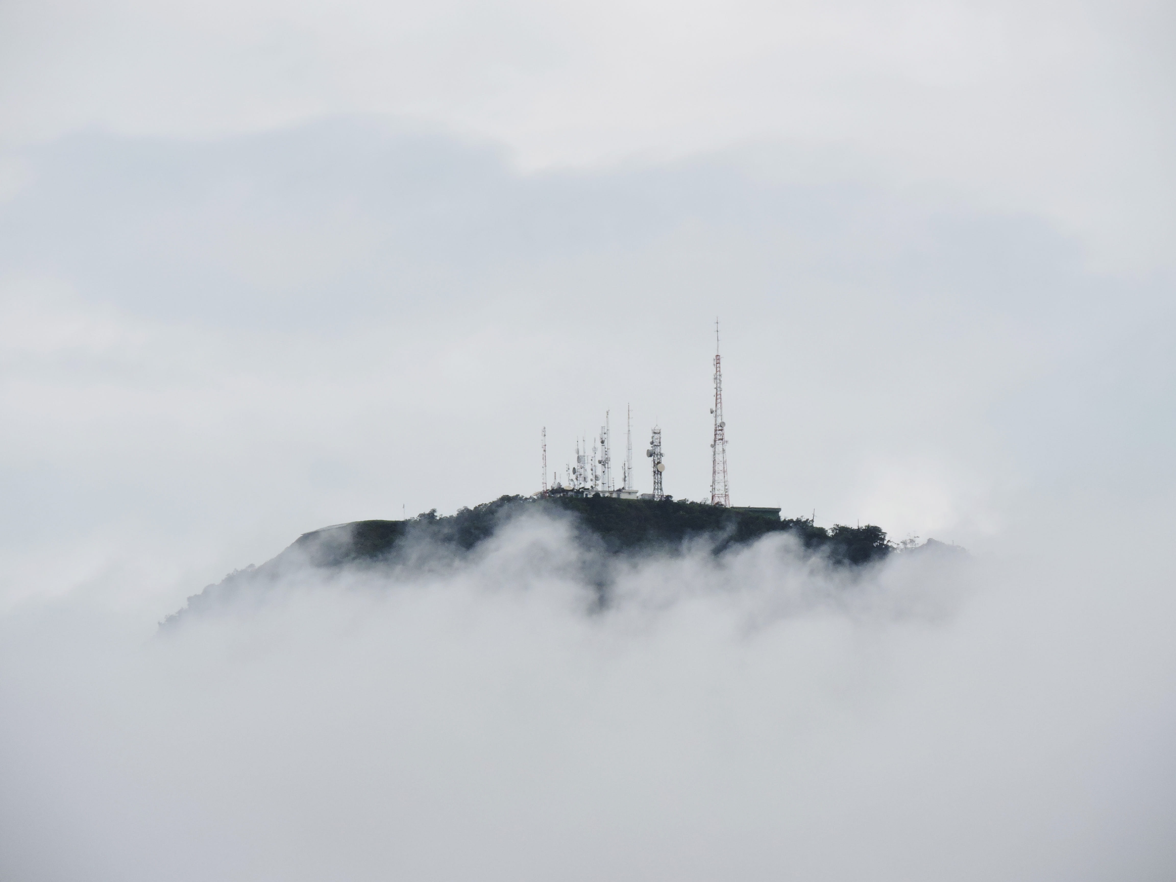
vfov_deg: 3.4
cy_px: 441
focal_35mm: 435
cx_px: 588
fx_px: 14778
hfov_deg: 4.6
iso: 100
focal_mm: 77.6
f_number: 4.9
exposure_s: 1/800
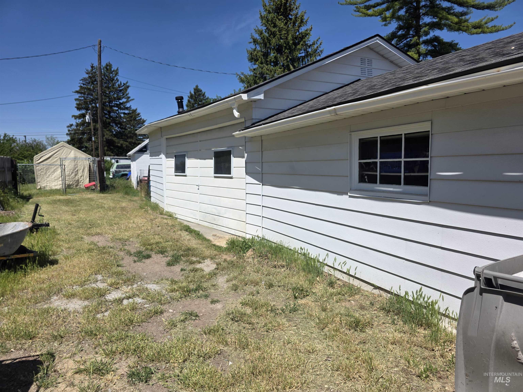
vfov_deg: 58.9
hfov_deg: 73.9
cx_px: 262
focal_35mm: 23
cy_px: 196
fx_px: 347
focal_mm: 6.3
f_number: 1.7
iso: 64
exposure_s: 1/7944
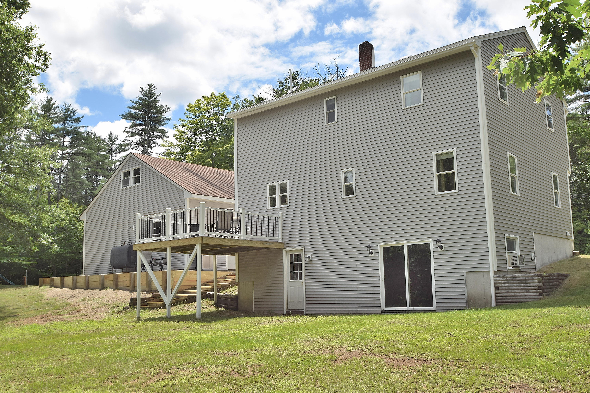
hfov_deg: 53.1
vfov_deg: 36.9
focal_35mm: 36
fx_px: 590
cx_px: 295
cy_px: 196
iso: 100
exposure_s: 1/200
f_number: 10
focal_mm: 24
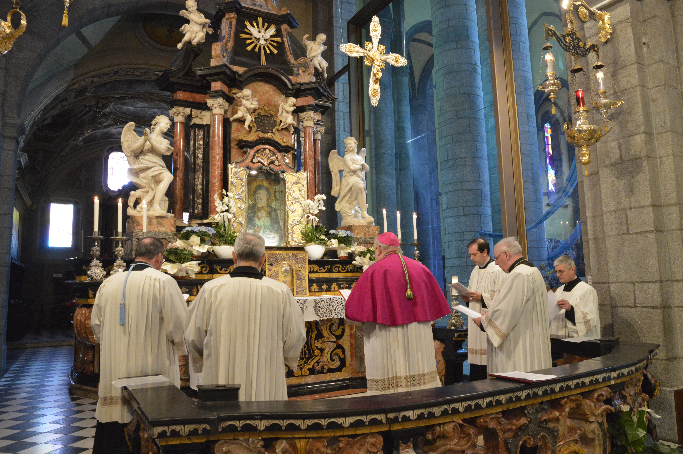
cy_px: 227
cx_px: 342
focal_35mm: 24
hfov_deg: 73.8
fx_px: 455
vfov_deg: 53.0
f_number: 7.1
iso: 3200
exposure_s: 1/30
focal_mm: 16
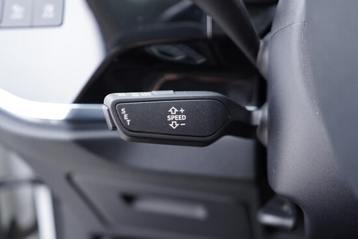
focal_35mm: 36
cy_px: 120
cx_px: 179
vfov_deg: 36.9
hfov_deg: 53.1
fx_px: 358
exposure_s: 1/40
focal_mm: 24
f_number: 2.8
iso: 400
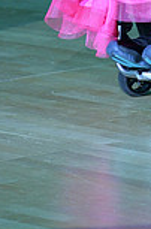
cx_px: 234
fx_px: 4092
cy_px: -177
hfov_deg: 2.1
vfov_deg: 3.2
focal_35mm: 646
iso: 2000
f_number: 5
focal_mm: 170
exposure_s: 1/250
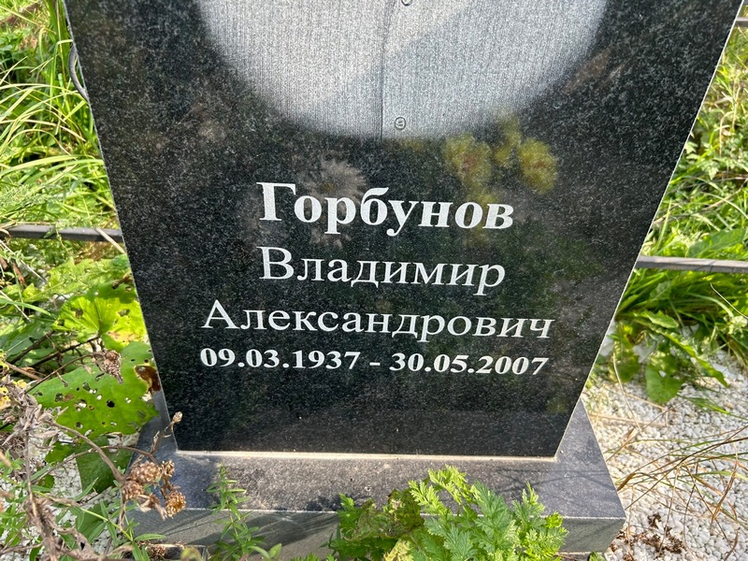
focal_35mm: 26
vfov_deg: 53.1
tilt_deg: -41.4
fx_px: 562
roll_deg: -2.4
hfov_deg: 67.3
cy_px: 280
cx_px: 374
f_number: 1.5
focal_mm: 5.7
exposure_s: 1/670
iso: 50
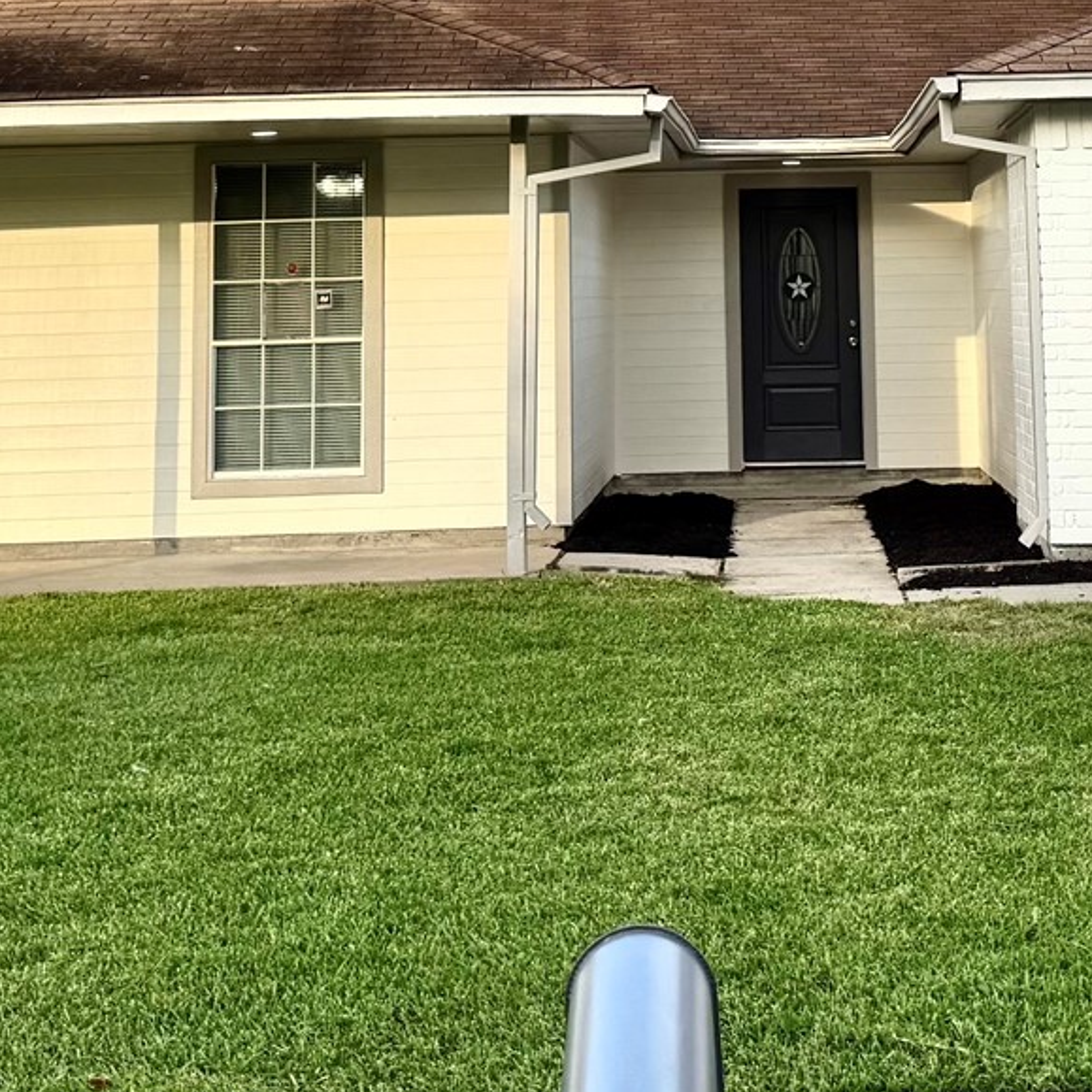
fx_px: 2677
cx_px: 781
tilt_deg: +7.1
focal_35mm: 75
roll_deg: +1.3
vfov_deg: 22.0
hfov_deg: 22.9
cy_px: -62
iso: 80
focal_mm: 6.76
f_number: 1.78
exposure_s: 1/2041
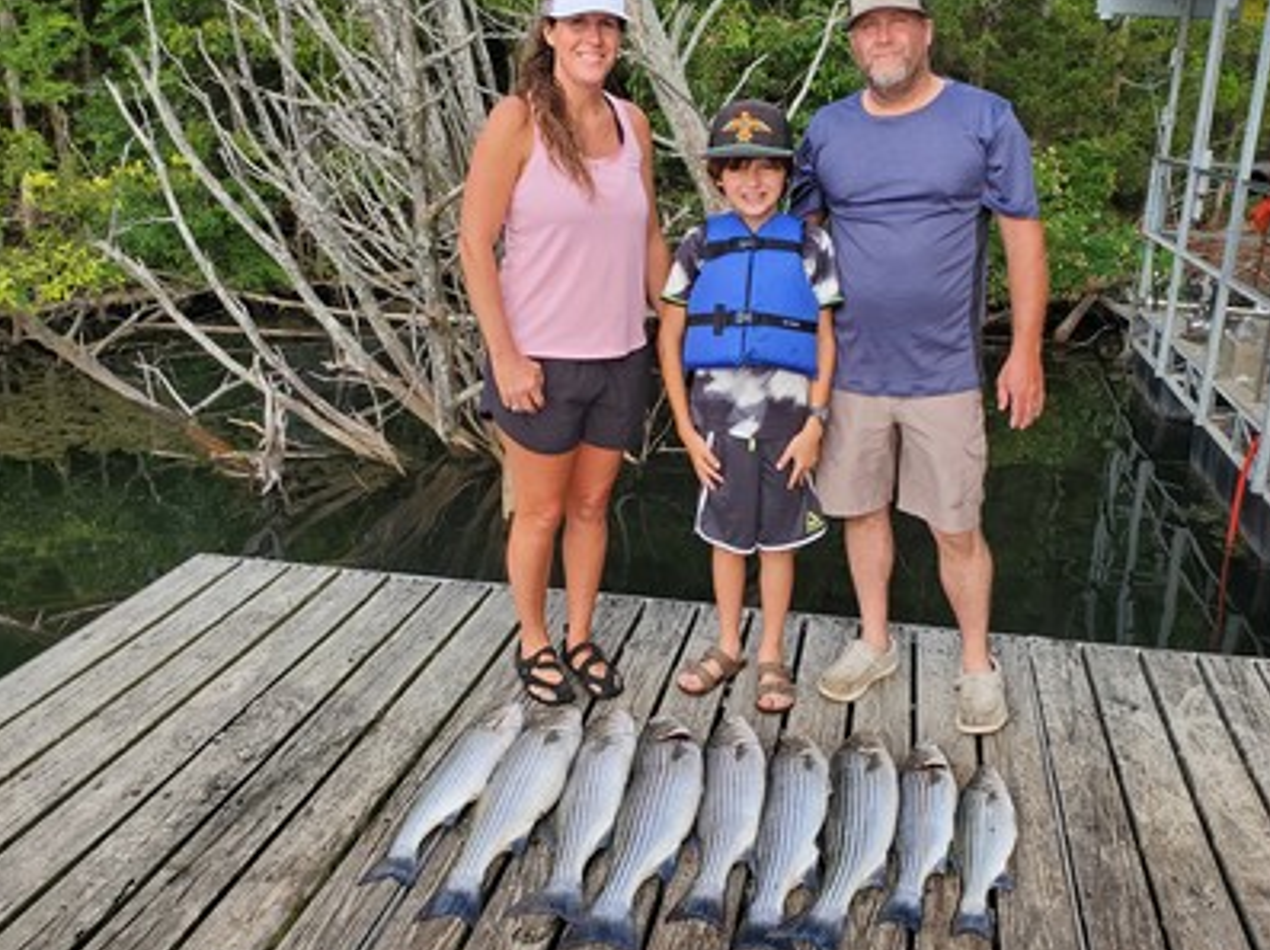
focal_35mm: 32
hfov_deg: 56.4
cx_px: 771
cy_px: 451
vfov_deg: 44.1
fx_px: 1173
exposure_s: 1/352
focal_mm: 4.3
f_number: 2.4
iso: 50
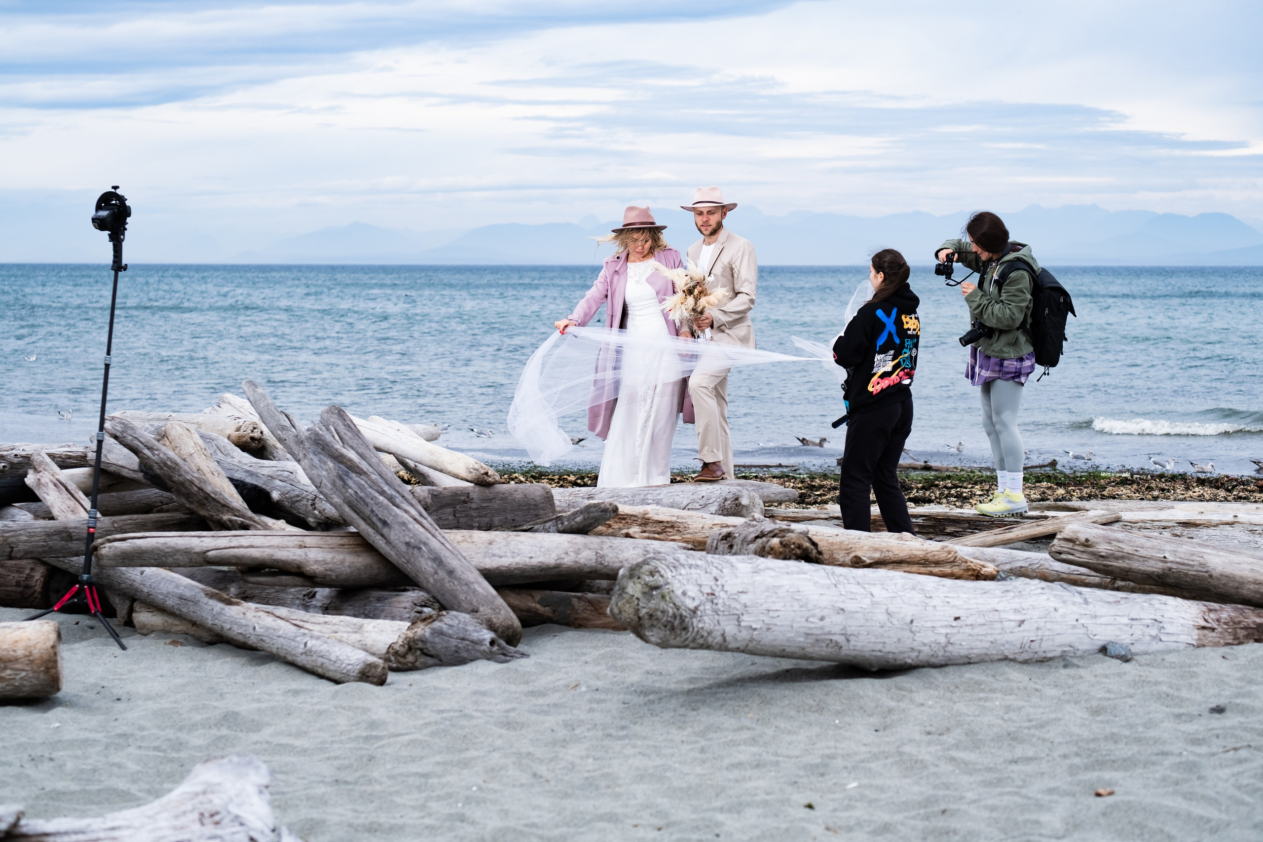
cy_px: 421
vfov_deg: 16.1
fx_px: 2974
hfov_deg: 24.0
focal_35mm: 85
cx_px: 632
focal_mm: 55
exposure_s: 1/500
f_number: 3.5
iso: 320
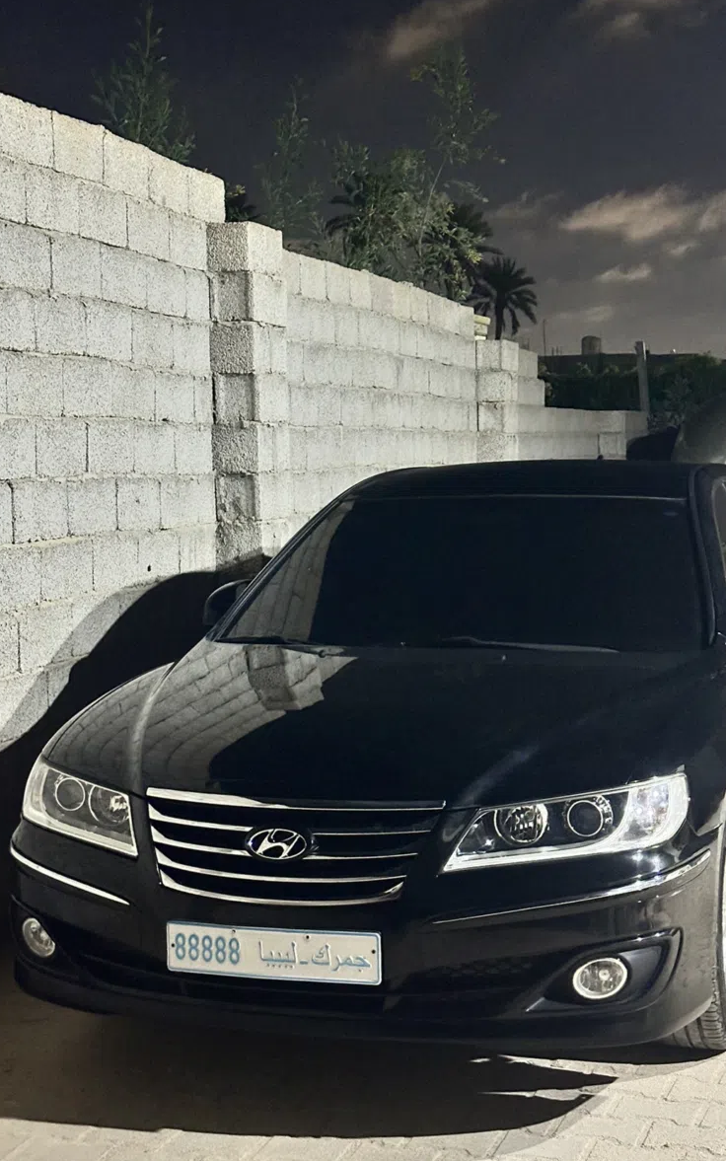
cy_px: 495
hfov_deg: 22.0
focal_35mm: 59
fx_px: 1867
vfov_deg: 34.5
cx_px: 387
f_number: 1.78
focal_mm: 6.86
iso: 800
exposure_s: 1/17
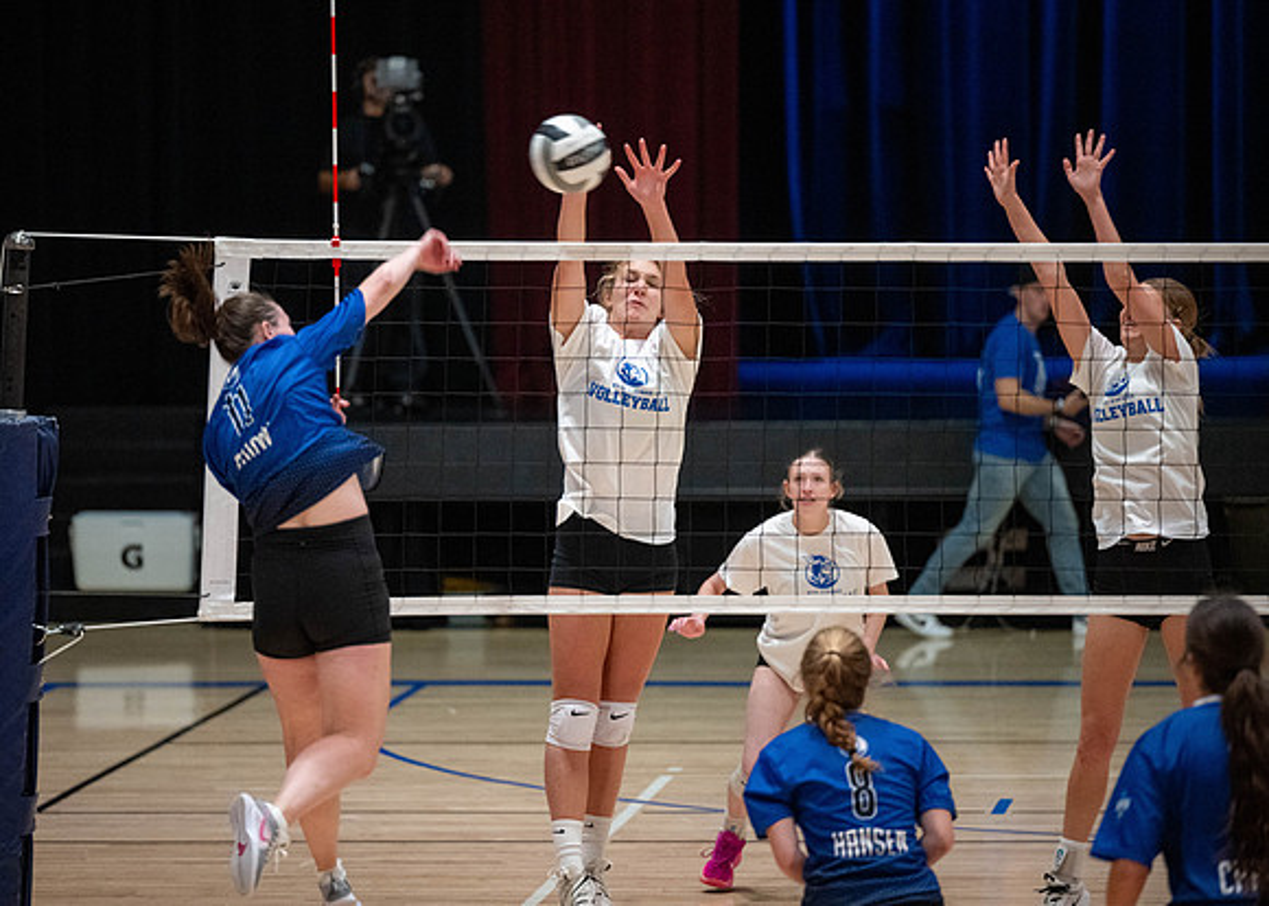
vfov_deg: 6.6
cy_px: 431
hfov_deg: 9.2
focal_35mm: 220
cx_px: 557
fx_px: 7913
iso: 5000
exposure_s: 1/500
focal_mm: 200
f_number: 2.8
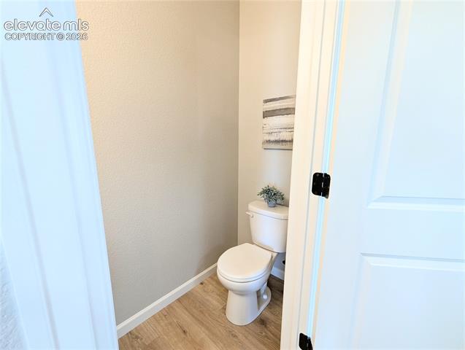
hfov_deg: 106.1
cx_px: 232
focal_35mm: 13
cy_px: 175
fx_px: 175
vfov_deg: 90.1
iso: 56
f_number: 2.2
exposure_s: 1/24
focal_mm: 1.95
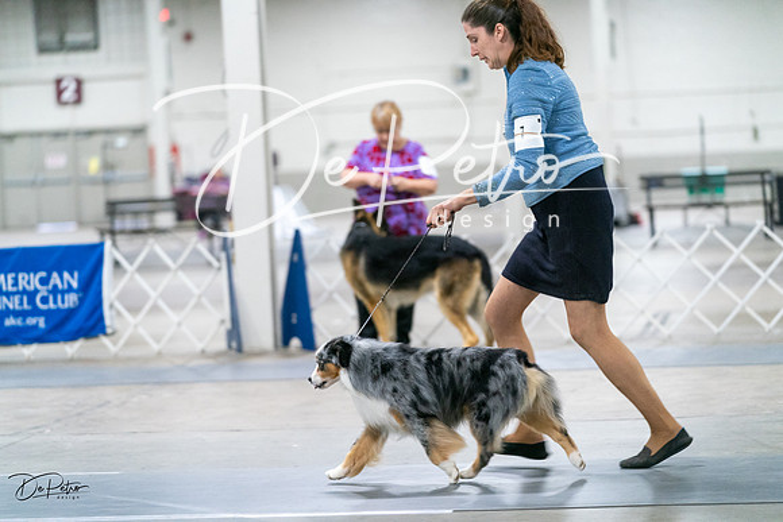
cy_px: 261
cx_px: 392
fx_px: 2567
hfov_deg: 17.3
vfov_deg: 11.6
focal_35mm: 118
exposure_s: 1/200
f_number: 2.8
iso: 4000
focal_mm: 118
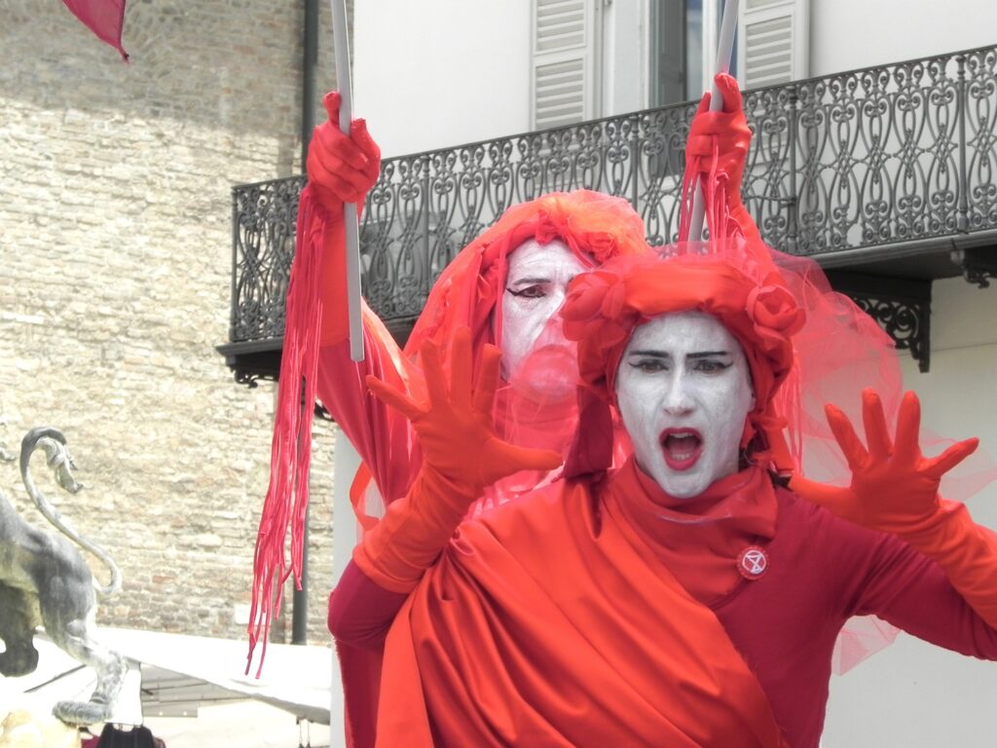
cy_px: 374
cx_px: 498
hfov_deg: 10.7
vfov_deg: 8.1
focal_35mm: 184
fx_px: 5300
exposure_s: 1/342
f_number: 6.3
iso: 160
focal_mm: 32.7
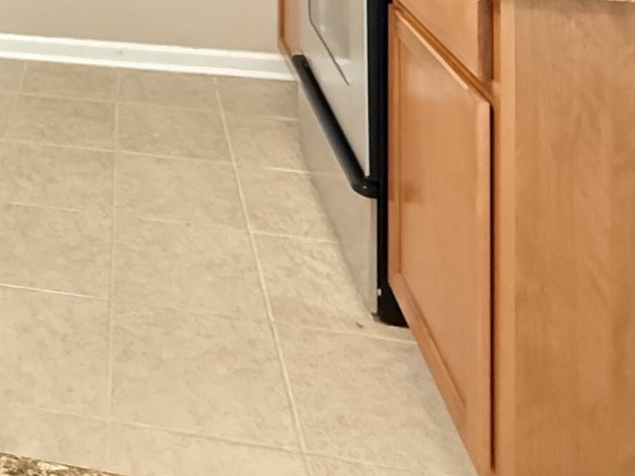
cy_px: -274
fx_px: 862
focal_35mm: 47
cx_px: -51
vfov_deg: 23.4
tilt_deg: +0.4
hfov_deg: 35.1
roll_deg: +0.3
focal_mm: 2.22
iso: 1250
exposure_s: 1/40
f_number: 2.2
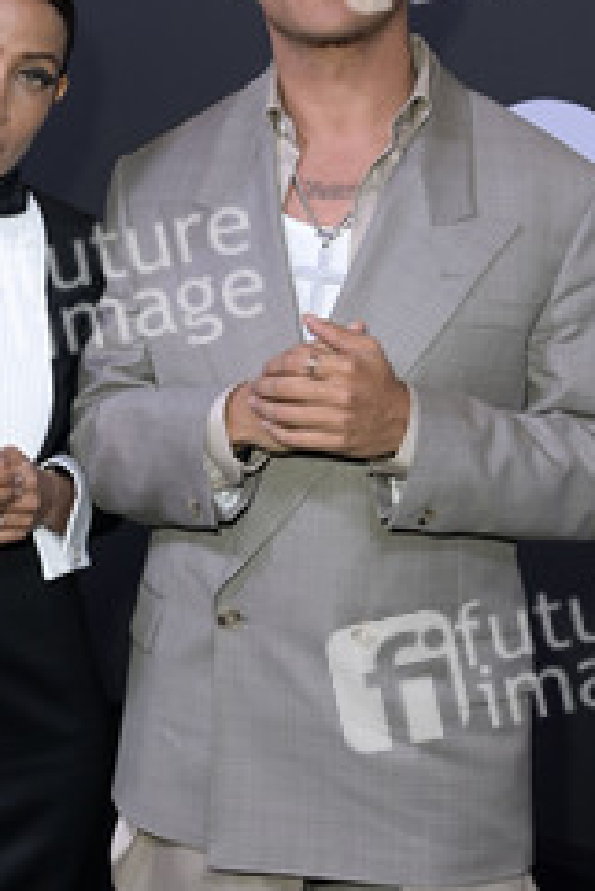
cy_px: 481
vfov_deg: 34.4
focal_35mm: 58
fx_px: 1436
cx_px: 181
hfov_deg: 23.3
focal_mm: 35
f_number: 5.6
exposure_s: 1/250
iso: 1000
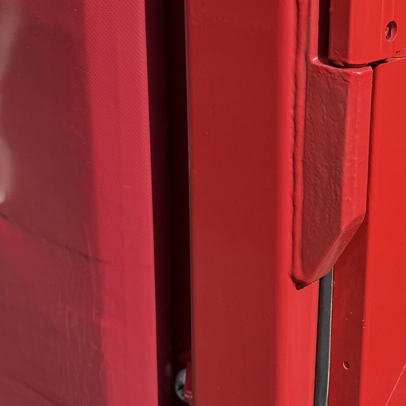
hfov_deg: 24.5
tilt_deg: -19.9
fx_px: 902
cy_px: 175
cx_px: 374
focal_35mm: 68
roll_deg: -1.5
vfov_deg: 25.3
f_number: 1.78
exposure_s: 1/1385
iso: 80
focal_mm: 6.76
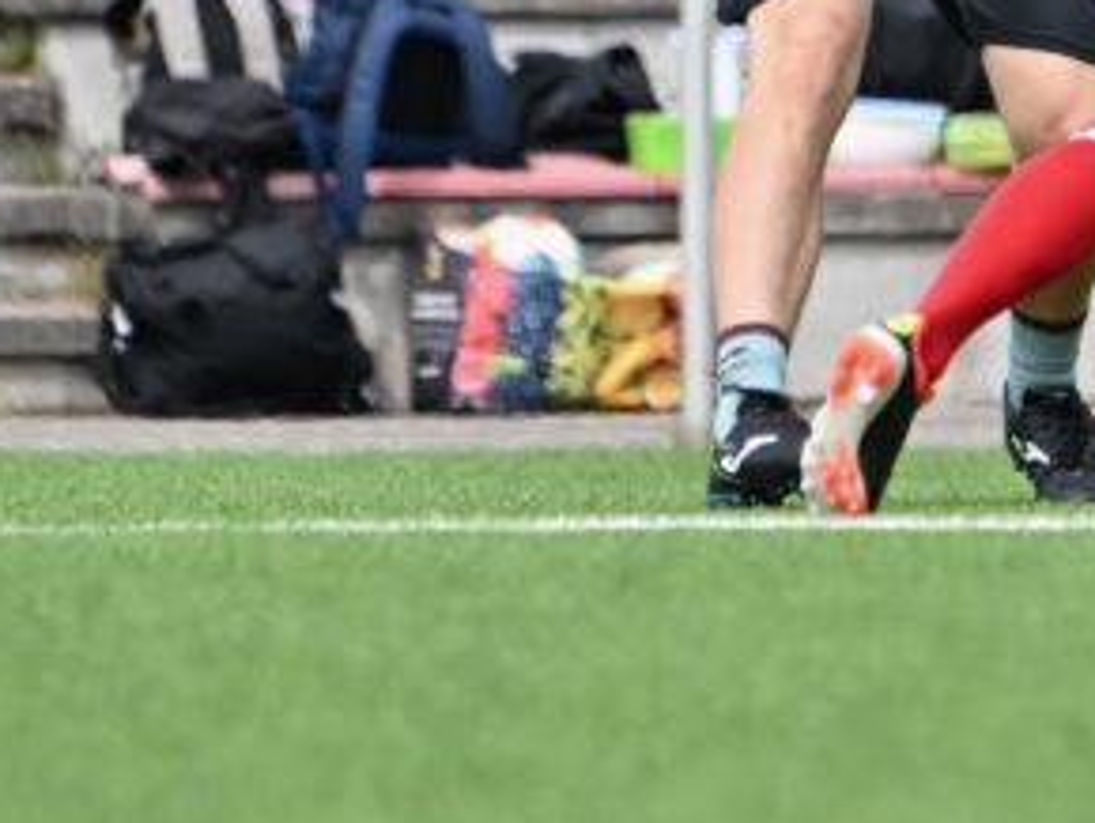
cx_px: 1008
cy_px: -77
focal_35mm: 1119
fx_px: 35426
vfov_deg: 1.3
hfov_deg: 1.8
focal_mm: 330
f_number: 5.6
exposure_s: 1/1600
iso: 360
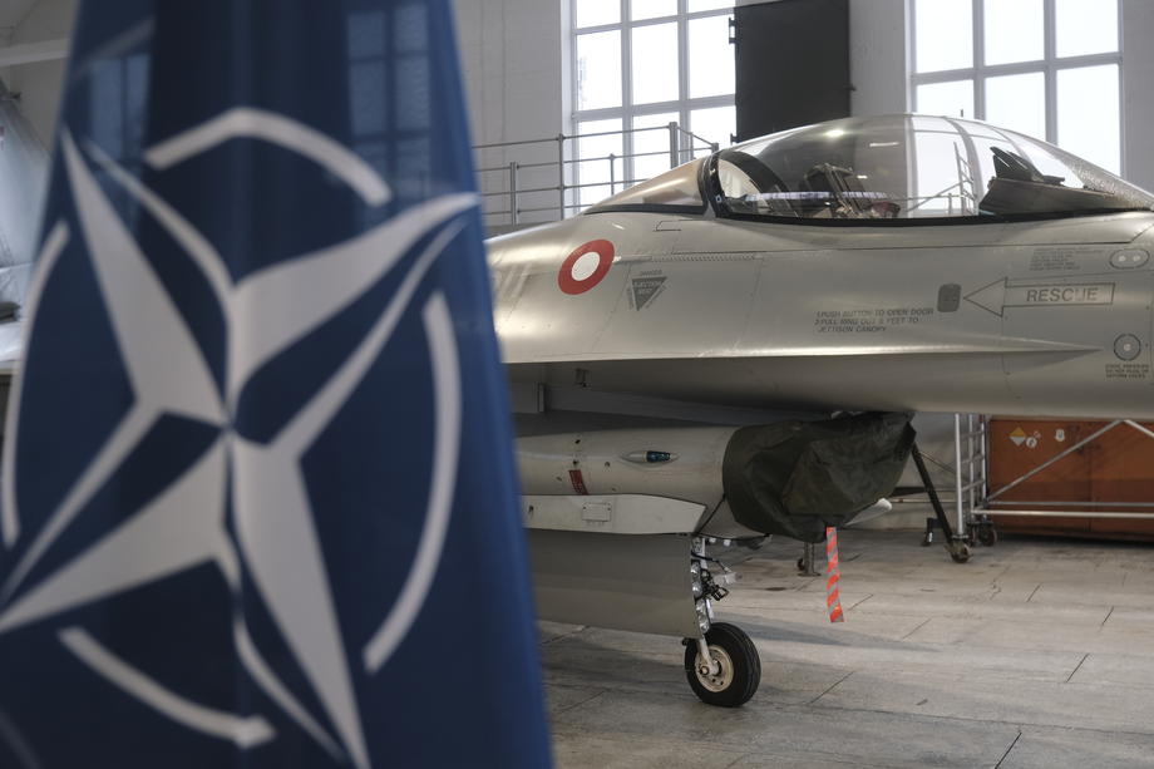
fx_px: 1314
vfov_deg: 32.6
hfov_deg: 47.4
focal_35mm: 41
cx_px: 577
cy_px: 384
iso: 500
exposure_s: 1/60
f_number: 4
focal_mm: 27.5
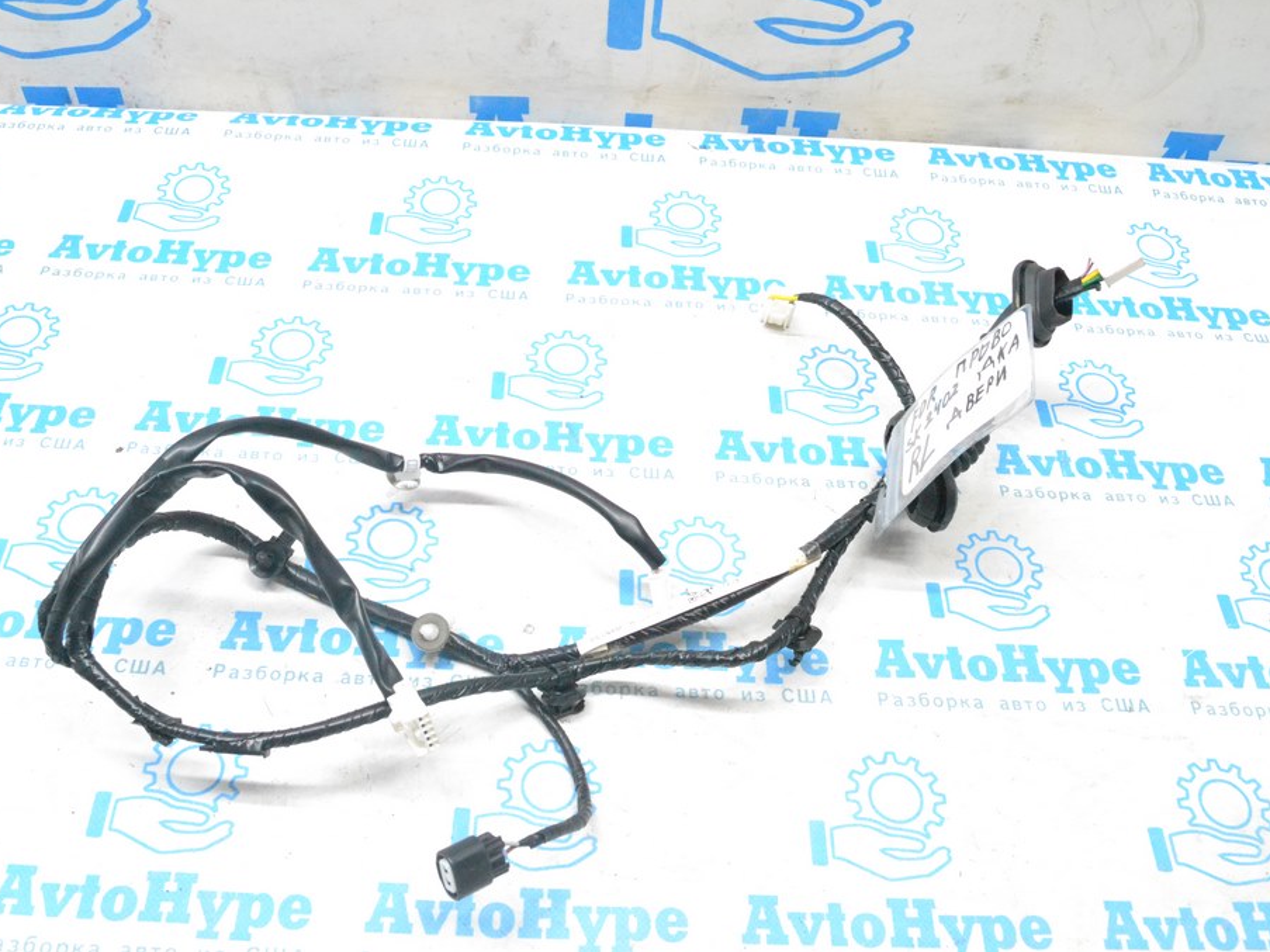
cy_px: 473
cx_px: 609
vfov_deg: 39.6
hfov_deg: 51.3
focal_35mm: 36
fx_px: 1321
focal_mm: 22
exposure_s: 1/160
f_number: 9
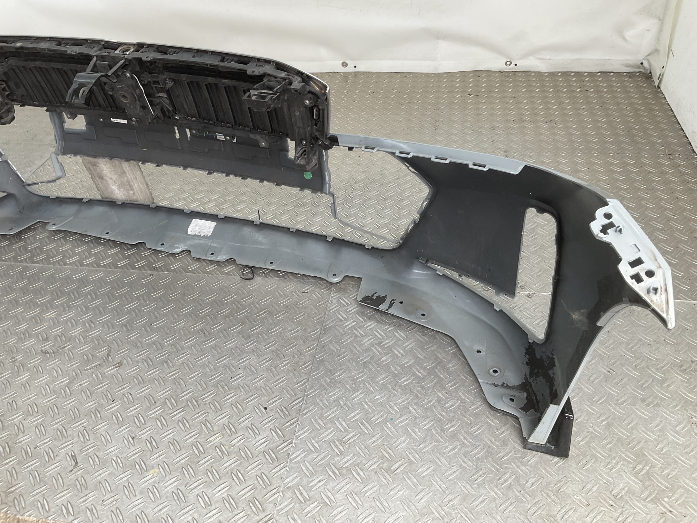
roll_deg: +2.8
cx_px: 348
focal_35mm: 29
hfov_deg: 61.7
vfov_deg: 48.2
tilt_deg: -40.1
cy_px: 262
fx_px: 584
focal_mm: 3
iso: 16
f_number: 1.8
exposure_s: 1/116
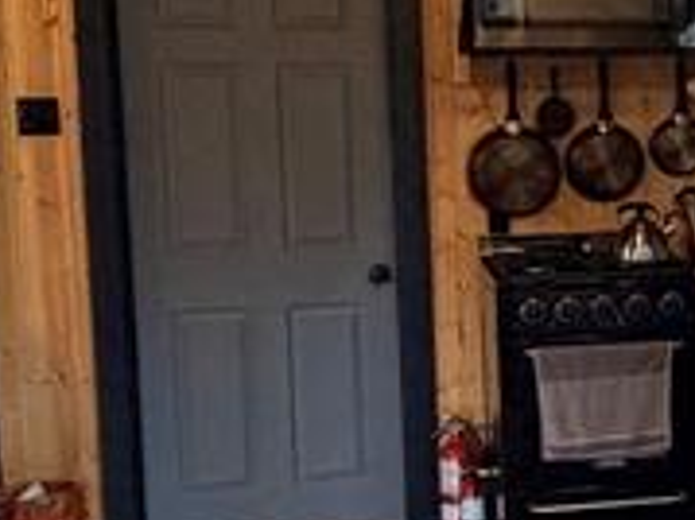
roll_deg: +0.9
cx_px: 835
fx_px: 1605
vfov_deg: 18.4
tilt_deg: -7.1
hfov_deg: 22.5
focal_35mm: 80
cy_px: 295
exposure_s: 1/60
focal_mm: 2.22
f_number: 2.2
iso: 250
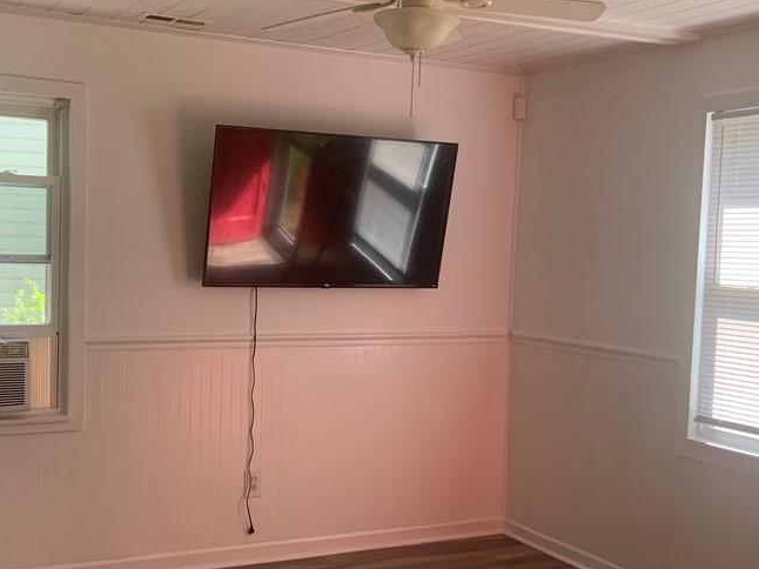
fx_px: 1008
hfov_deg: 41.0
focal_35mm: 46
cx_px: 298
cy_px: 317
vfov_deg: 31.5
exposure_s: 1/122
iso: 32
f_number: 1.8
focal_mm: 3
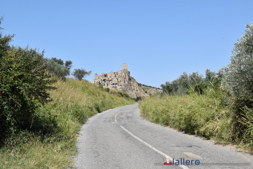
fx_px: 369
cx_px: 126
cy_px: 84
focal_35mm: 52
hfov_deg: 37.8
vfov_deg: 25.8
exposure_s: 1/400
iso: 200
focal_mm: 35
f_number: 10
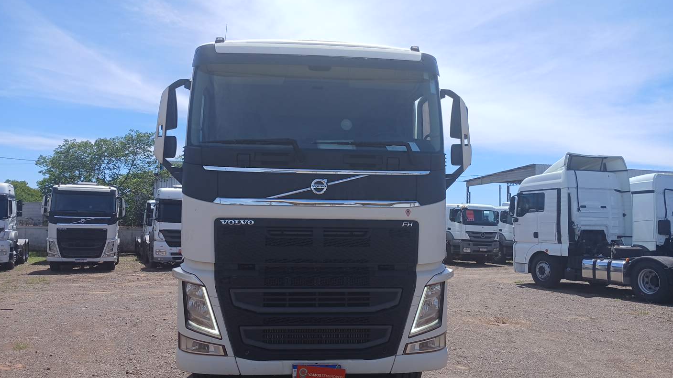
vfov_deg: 40.1
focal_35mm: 29
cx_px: 332
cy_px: 200
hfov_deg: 66.1
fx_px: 517
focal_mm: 3.98
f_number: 1.8
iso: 20
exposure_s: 1/564
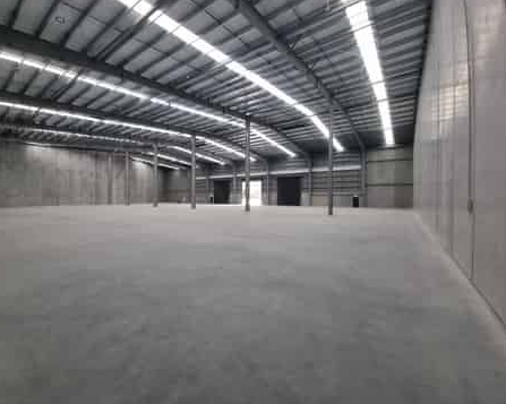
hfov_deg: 100.5
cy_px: 197
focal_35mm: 14
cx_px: 230
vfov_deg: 87.9
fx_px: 210
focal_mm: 2.2
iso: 64
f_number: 2.2
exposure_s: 1/100
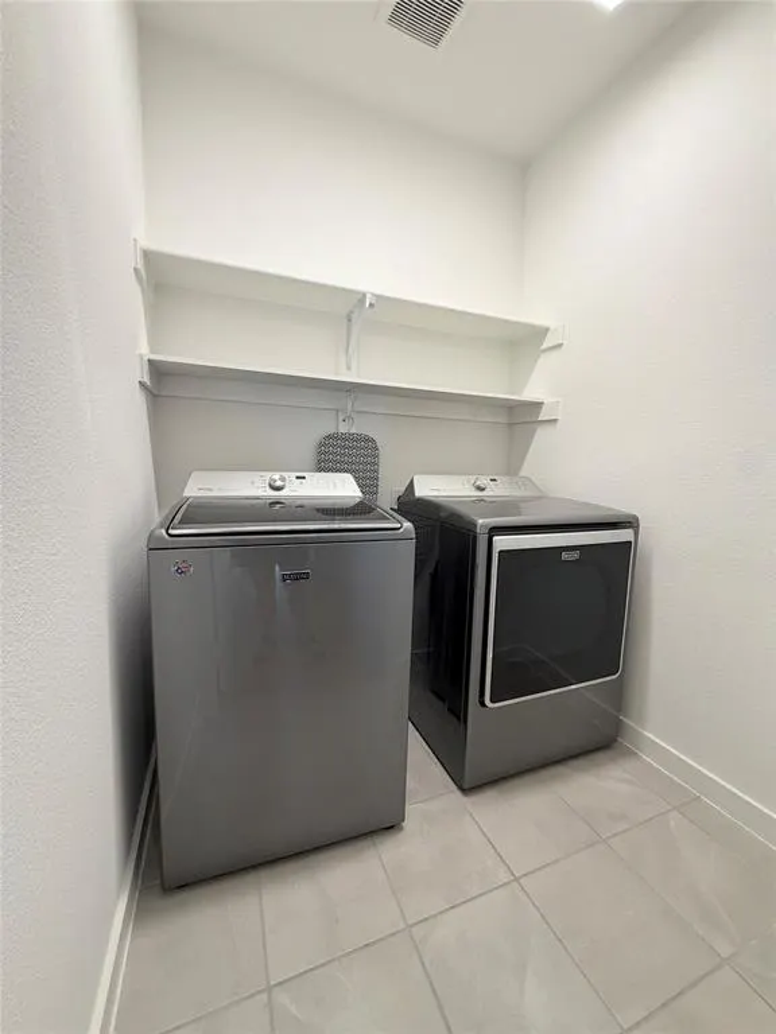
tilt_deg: -6.9
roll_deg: -1.3
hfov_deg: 85.7
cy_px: 517
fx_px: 418
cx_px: 388
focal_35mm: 14
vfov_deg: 102.1
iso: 320
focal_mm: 2.22
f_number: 2.2
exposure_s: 1/120
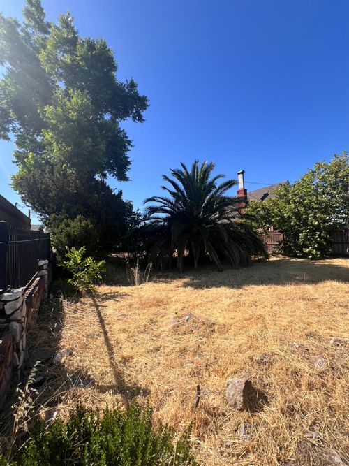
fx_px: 175
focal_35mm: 13
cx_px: 174
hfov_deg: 89.9
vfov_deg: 106.2
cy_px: 233
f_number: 1.8
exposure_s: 1/1167
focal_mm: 1.57
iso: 32
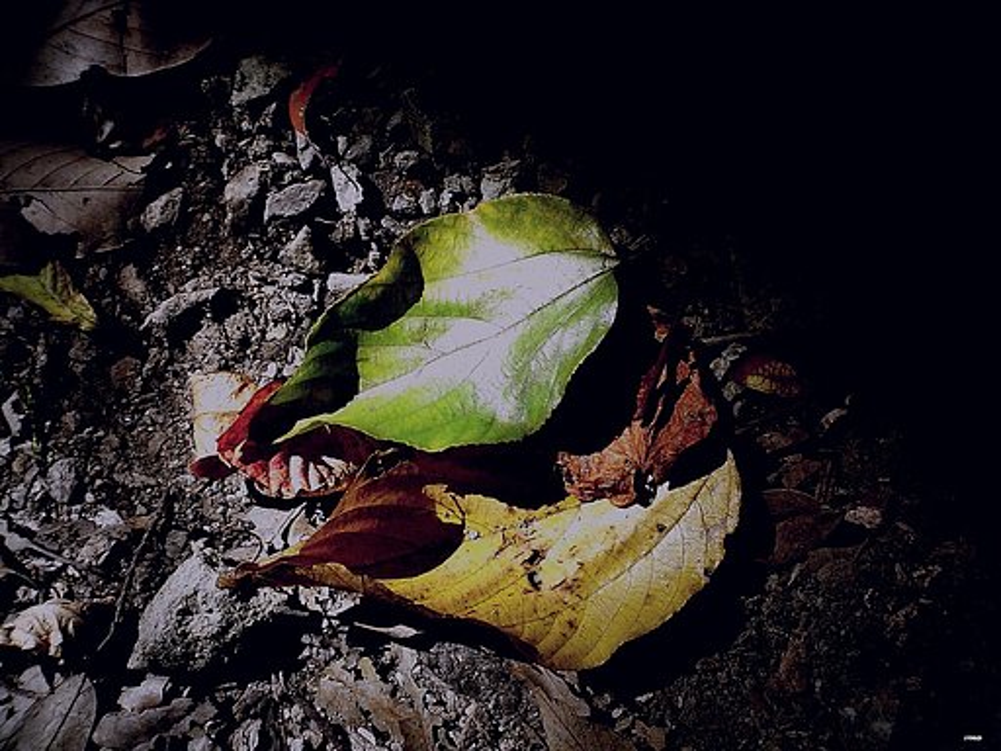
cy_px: 376
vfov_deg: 38.7
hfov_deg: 50.1
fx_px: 1070
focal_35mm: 37
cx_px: 500
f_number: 3.5
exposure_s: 1/80
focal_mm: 5.6
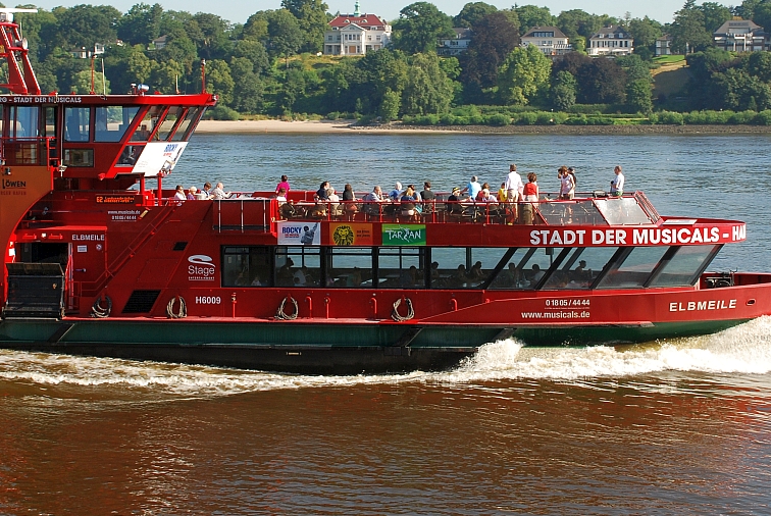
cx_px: 339
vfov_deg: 20.9
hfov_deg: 30.9
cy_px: 192
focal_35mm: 65
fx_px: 1394
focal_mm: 32
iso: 200
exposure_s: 1/160
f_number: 9
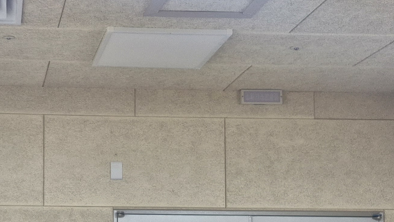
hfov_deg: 26.8
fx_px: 804
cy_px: 230
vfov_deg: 15.4
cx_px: 57
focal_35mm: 77
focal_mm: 5.4
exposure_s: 1/120
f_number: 1.8
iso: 160
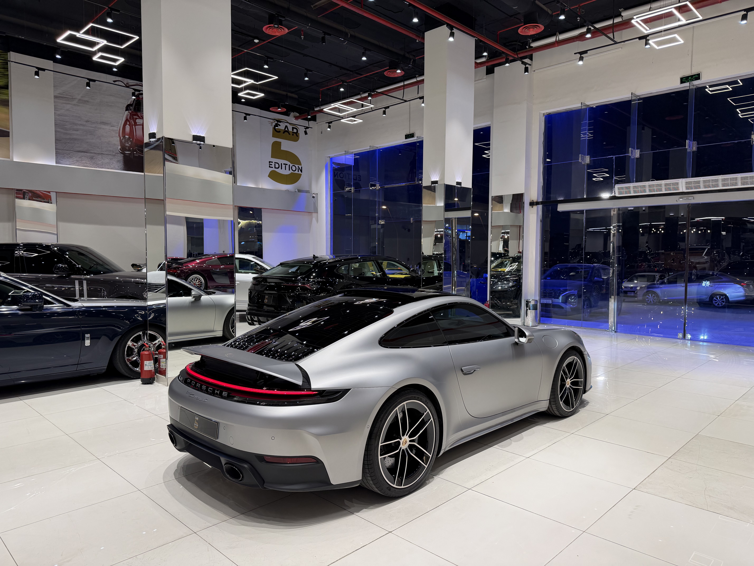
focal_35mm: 24
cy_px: 283
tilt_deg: -2.7
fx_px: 523
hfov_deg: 71.6
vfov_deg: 56.8
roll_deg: +0.1
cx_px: 377
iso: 80
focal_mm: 6.76
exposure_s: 1/120
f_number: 1.78
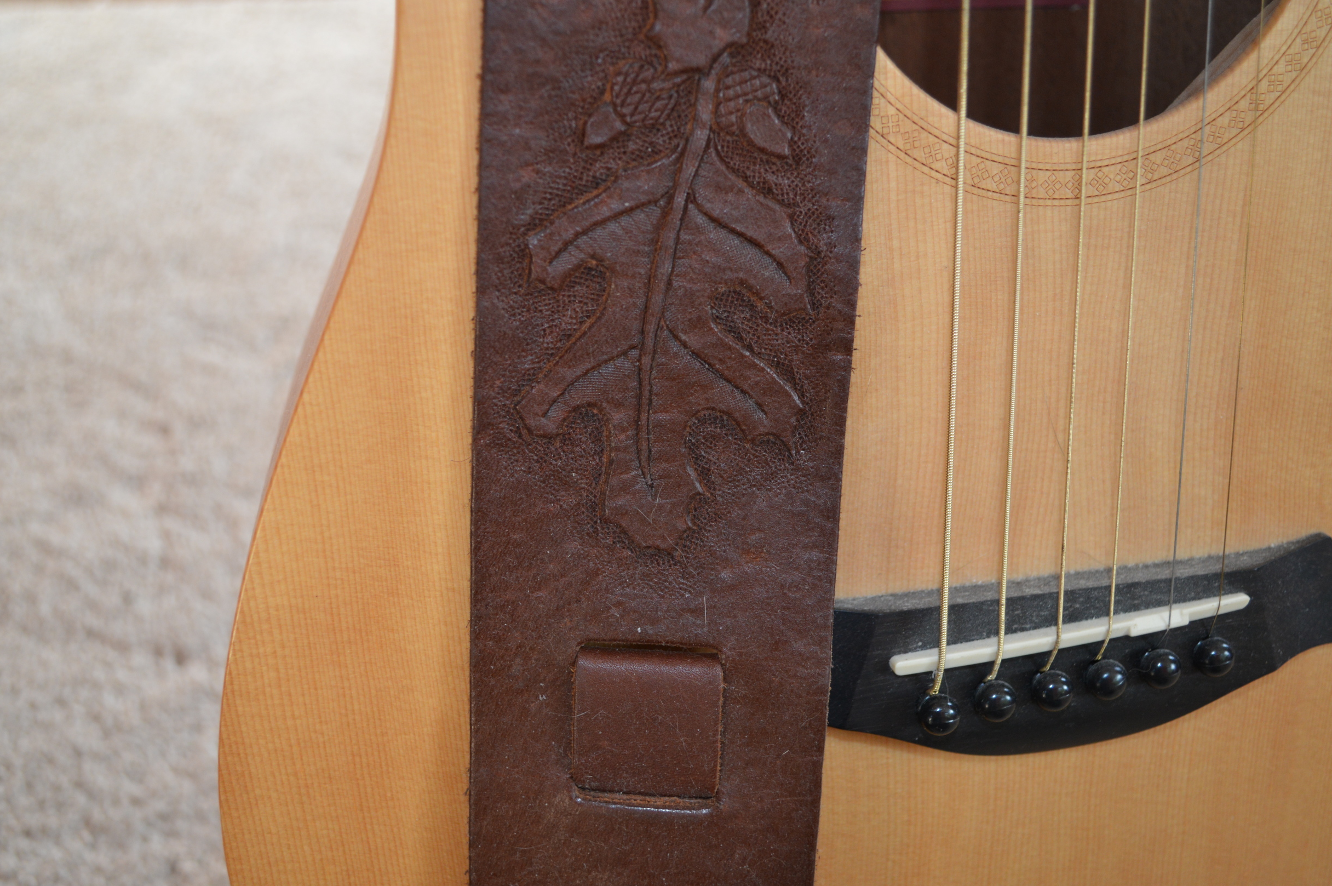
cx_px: 662
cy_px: 443
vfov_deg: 35.9
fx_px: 1368
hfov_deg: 51.9
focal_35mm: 37
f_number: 4
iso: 450
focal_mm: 24
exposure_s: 1/60
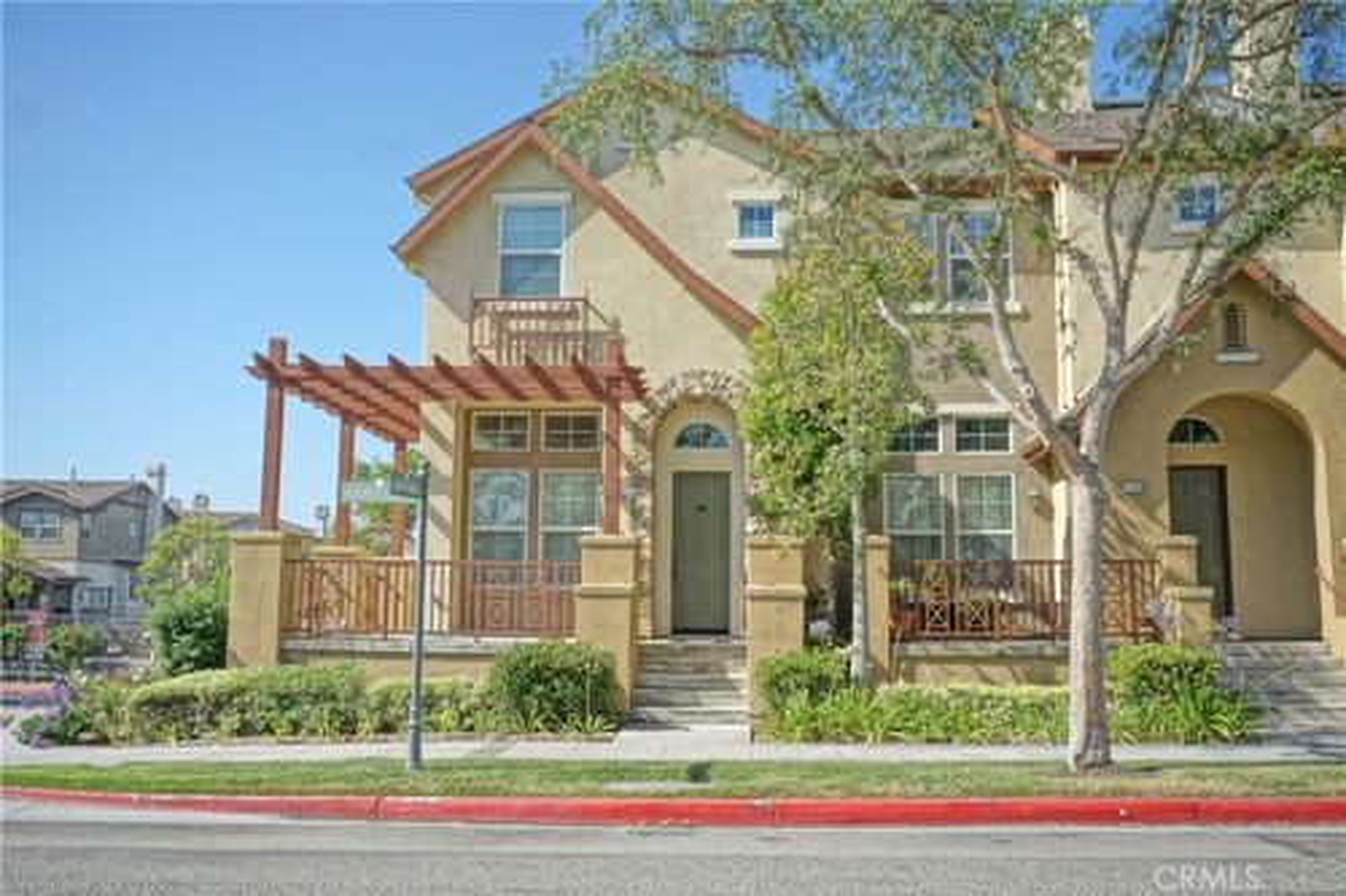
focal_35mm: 34
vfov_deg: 38.3
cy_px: 448
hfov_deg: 55.1
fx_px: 1289
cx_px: 673
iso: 200
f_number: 4
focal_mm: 23
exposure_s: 1/640
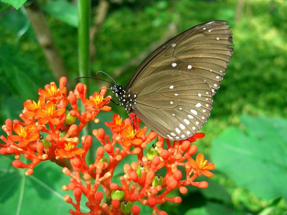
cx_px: 144
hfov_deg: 47.9
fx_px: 323
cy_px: 108
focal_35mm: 39
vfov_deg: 36.8
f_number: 2.8
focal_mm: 8
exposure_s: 1/320
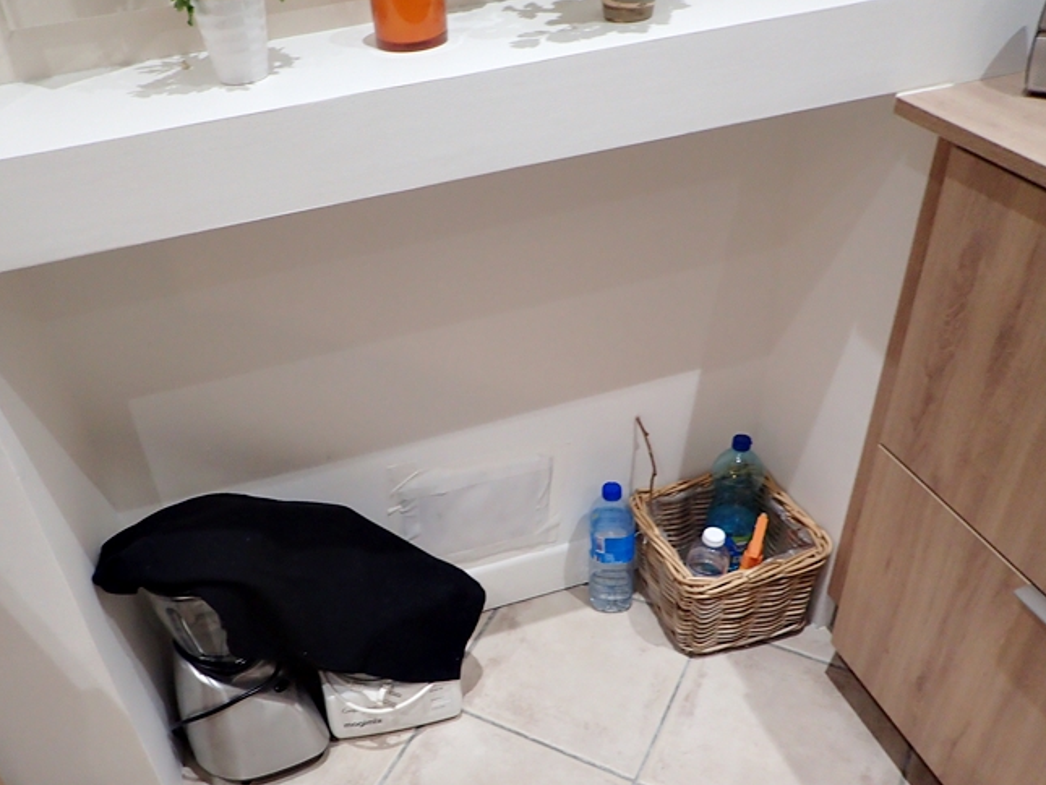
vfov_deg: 45.3
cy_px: 453
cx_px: 428
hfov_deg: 58.0
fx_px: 937
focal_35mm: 31
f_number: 2
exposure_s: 1/40
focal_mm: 4.5
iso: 200
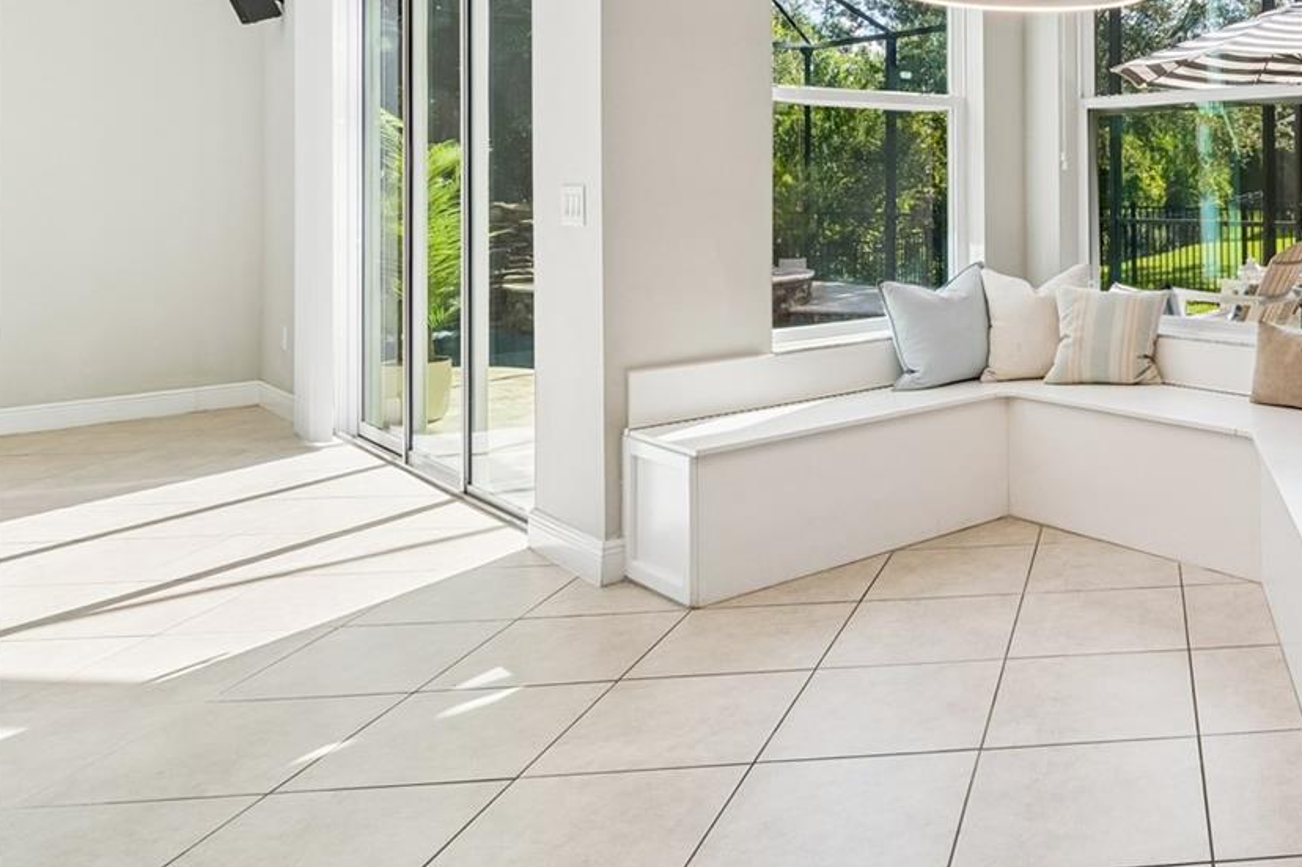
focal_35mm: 29
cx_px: 1249
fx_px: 1048
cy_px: 209
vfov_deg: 43.4
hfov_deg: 52.9
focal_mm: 10
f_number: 7.1
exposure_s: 1/50
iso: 100
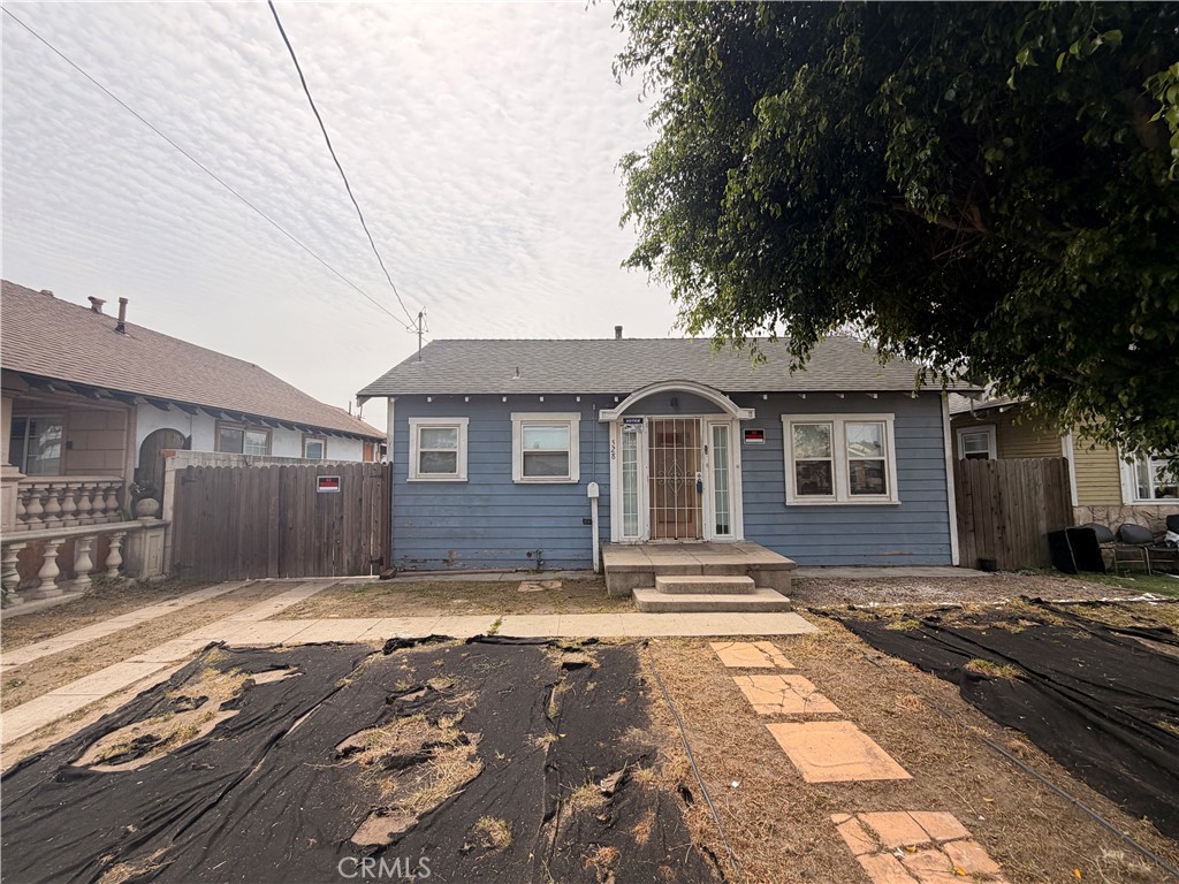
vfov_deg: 85.7
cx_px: 590
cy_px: 442
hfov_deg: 102.1
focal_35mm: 14
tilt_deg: +4.0
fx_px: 477
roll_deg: +1.3
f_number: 2.2
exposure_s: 1/1211
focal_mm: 2.22
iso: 20
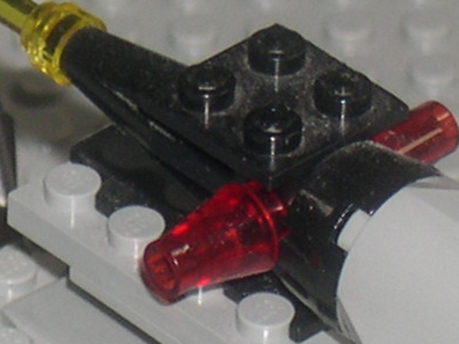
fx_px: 8672
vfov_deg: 2.3
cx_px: -154
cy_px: 381
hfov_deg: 3.0
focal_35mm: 654
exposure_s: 1/60
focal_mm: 24
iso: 100
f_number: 4.9
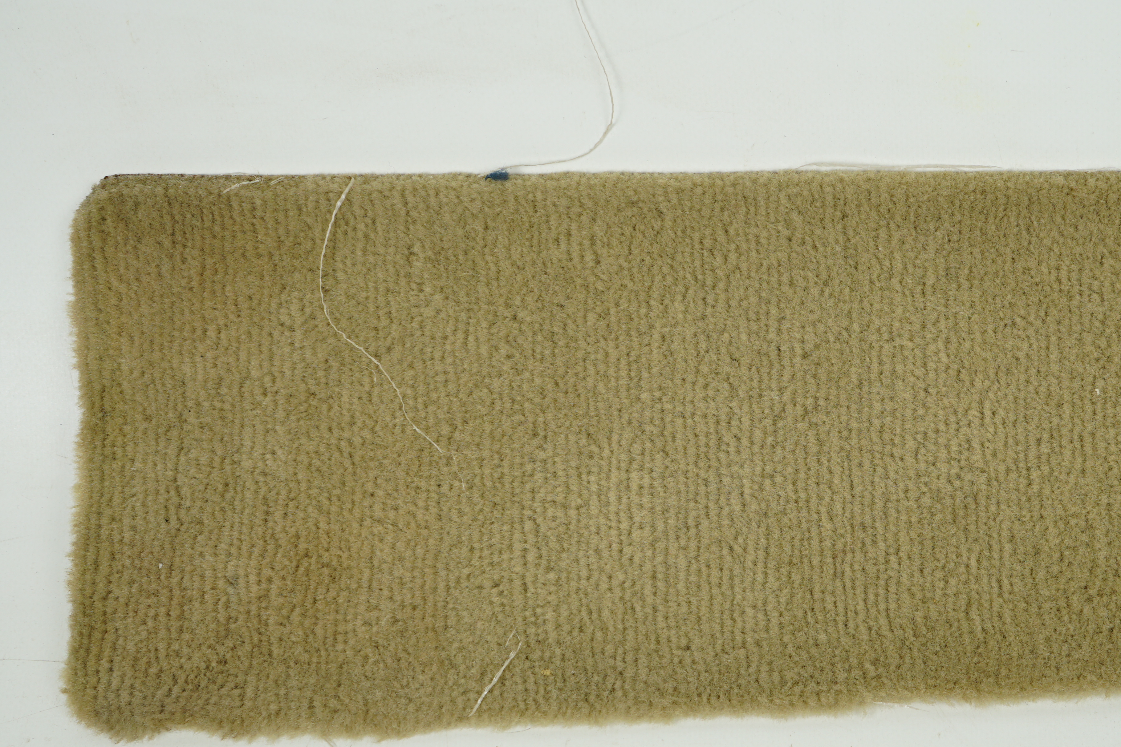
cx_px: 838
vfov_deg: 22.3
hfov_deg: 32.3
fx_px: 1899
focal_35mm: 61
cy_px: 413
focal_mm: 37
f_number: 8
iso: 200
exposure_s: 1/200
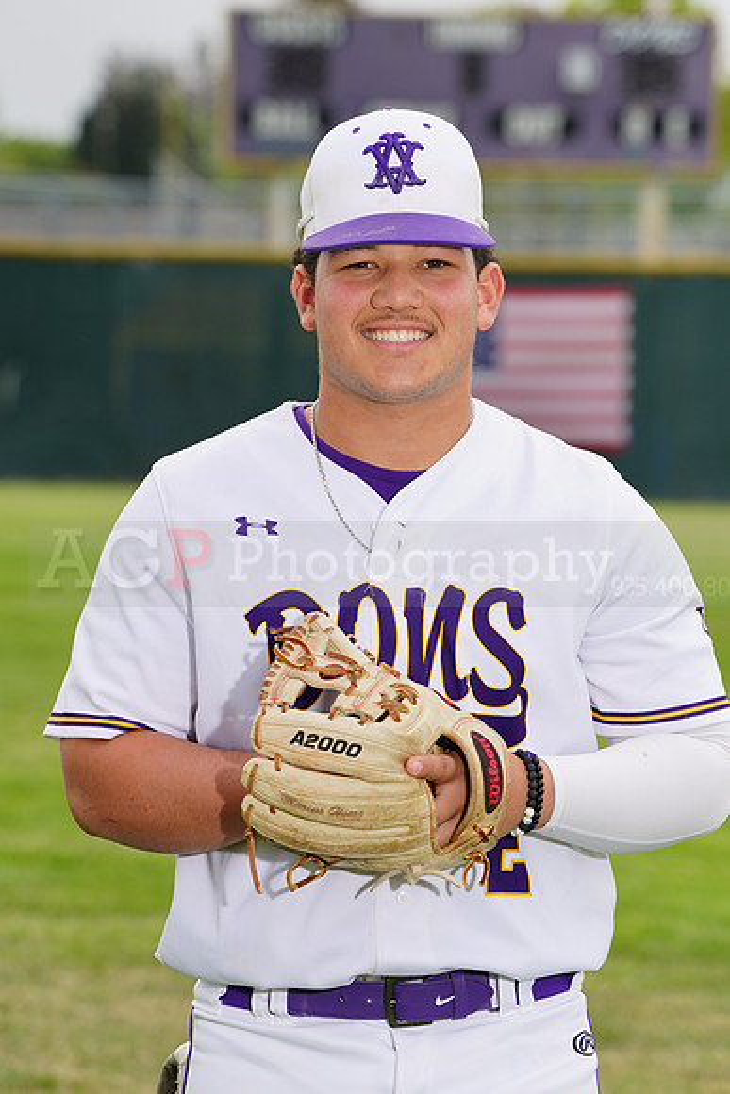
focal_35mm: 226
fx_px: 6870
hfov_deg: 6.1
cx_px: 365
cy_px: 547
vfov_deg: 9.1
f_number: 9
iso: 160
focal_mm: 226
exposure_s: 1/250
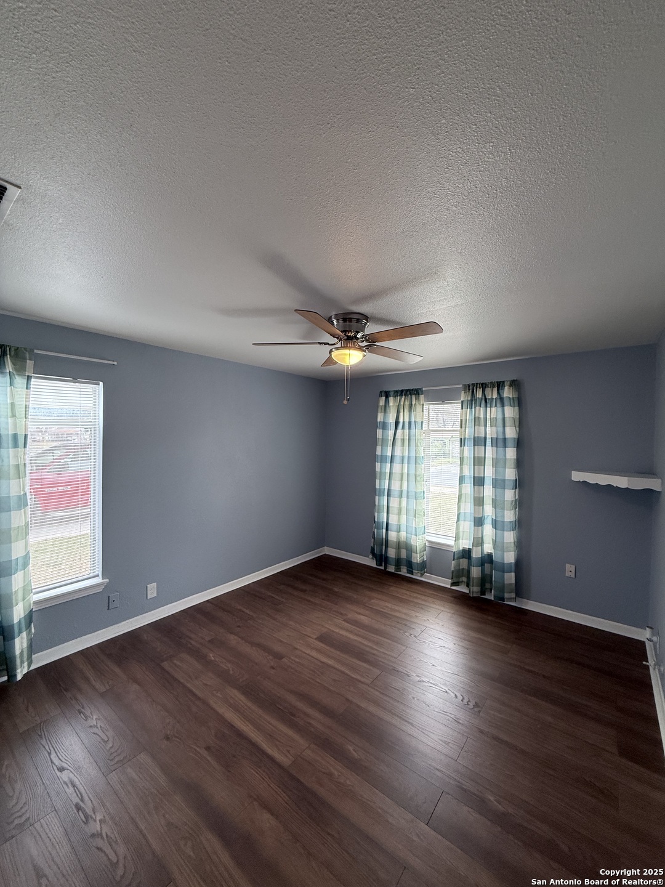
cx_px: 332
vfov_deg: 102.1
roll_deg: -0.3
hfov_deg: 85.7
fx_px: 359
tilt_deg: -0.6
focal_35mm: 14
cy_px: 444
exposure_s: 1/99
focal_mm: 2.22
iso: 200
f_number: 2.2
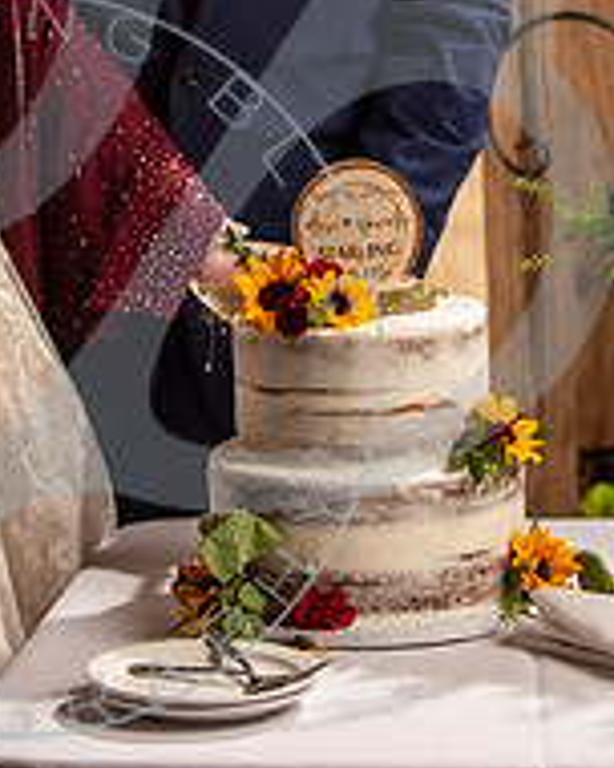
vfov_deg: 12.3
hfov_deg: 9.9
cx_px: 190
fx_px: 3544
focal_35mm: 156
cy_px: 57
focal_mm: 70
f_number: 2.8
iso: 200
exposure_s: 1/200
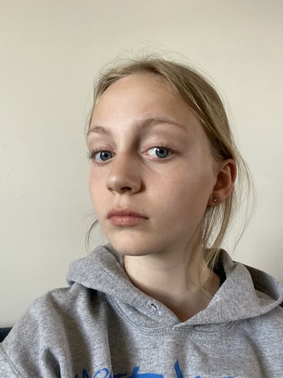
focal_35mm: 30
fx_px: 327
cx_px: 142
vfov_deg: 60.0
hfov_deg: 46.8
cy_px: 189
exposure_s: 1/50
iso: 160
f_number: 2.2
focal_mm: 2.71
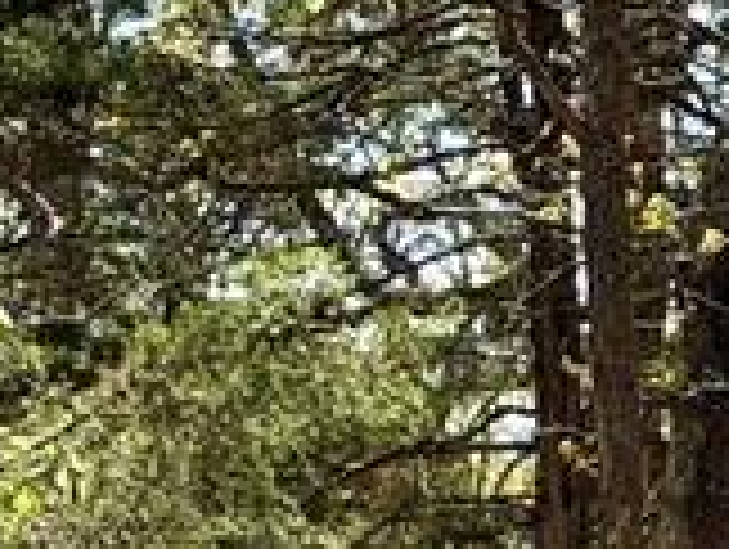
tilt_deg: -4.0
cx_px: 1498
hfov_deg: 6.3
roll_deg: -0.4
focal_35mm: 303
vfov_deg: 4.8
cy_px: 1382
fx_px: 6391
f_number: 1.78
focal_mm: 6.76
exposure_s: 1/1715
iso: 64
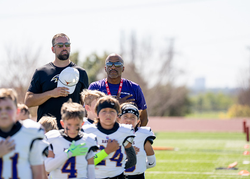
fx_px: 1739
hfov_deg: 8.2
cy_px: 76
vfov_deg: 5.9
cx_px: 116
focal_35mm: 245
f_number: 2.8
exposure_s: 1/1600
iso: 125
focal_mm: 200
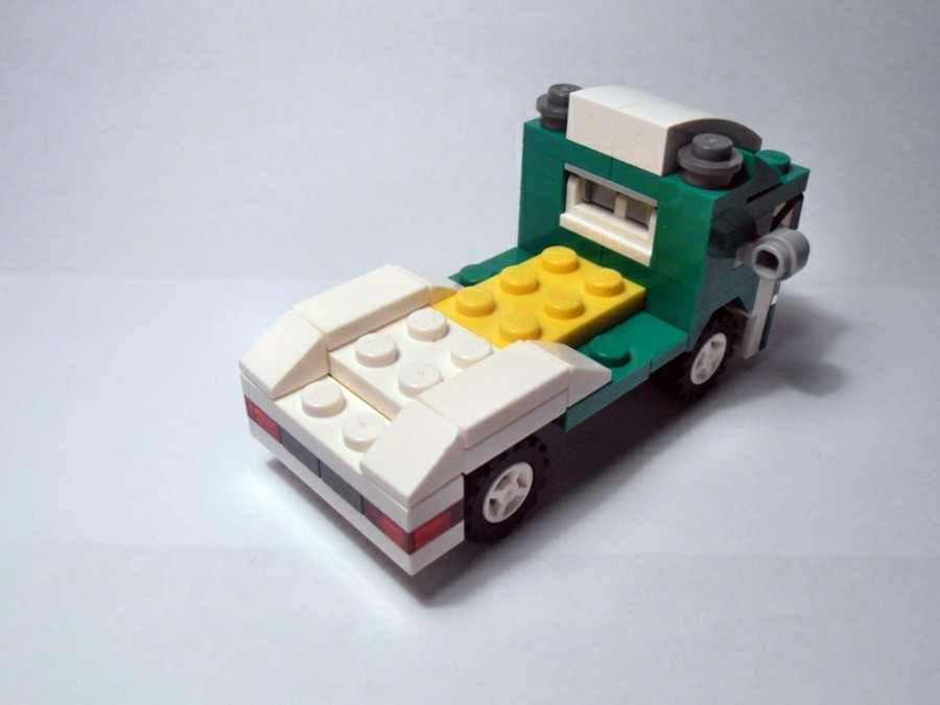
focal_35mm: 37
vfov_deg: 38.7
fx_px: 1005
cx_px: 470
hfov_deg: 50.1
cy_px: 352
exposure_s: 1/100
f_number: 3.9
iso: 80
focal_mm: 6.61
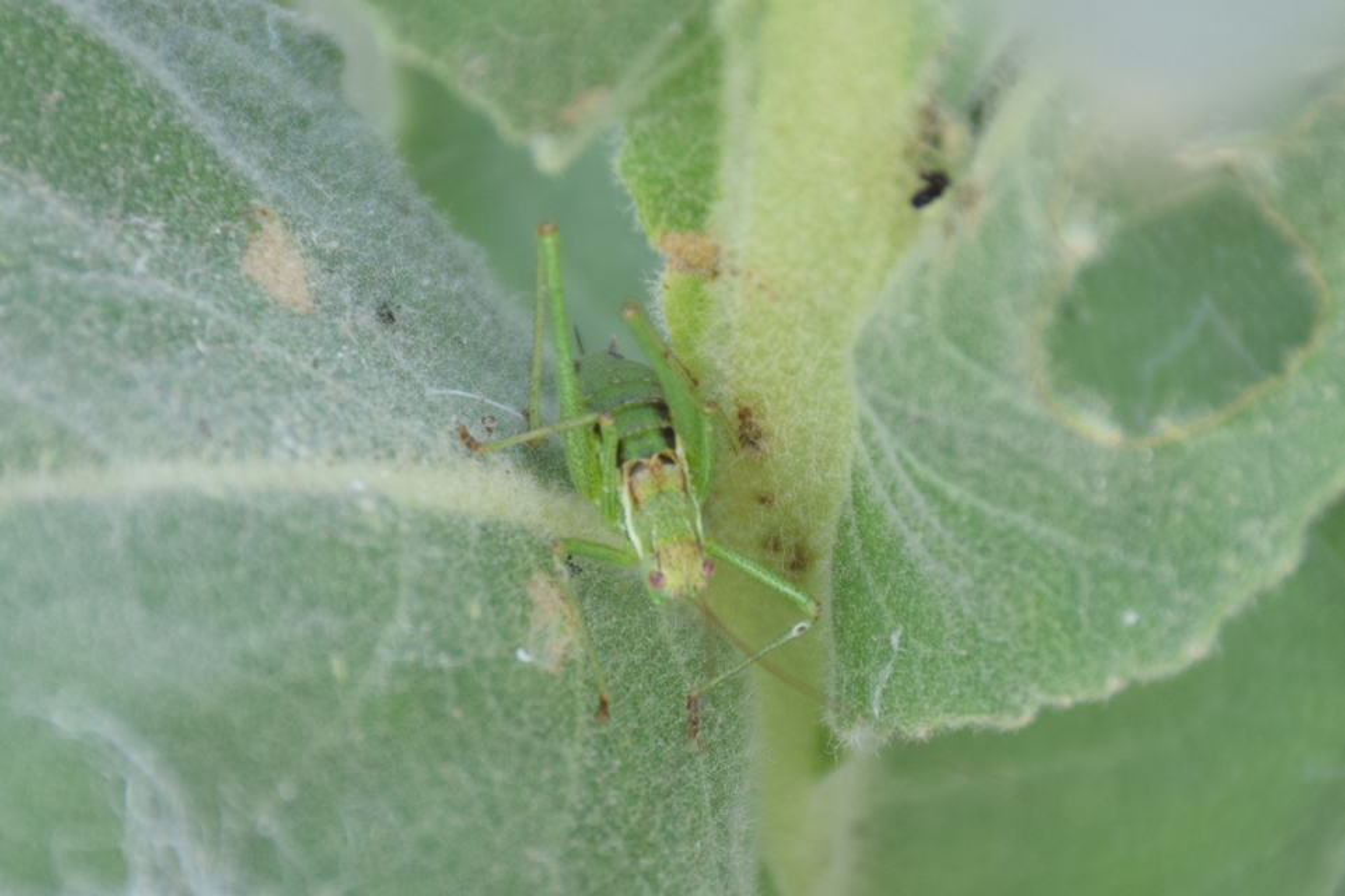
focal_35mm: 210
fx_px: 7843
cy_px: 448
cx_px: 672
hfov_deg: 9.8
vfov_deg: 6.5
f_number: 7.1
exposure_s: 1/250
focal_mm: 140
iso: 320
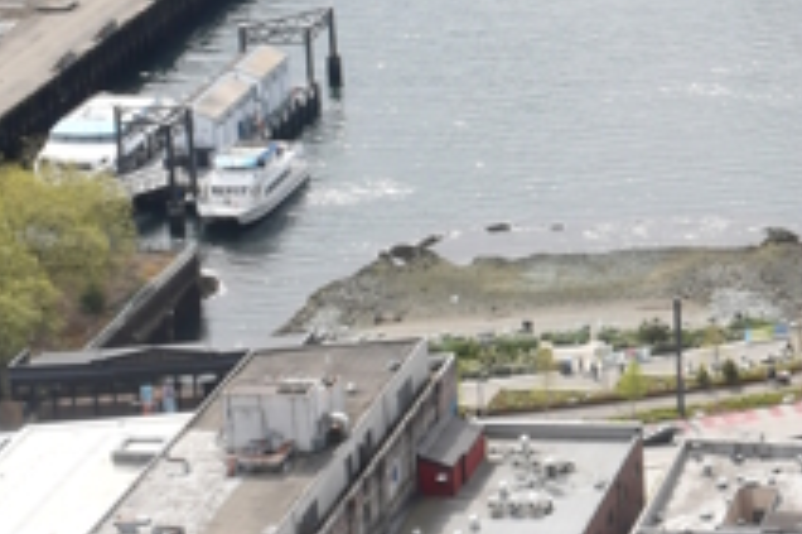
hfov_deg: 12.5
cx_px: 1354
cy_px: -106
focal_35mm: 153
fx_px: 3406
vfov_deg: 8.9
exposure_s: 1/125
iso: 400
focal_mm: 24
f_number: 20
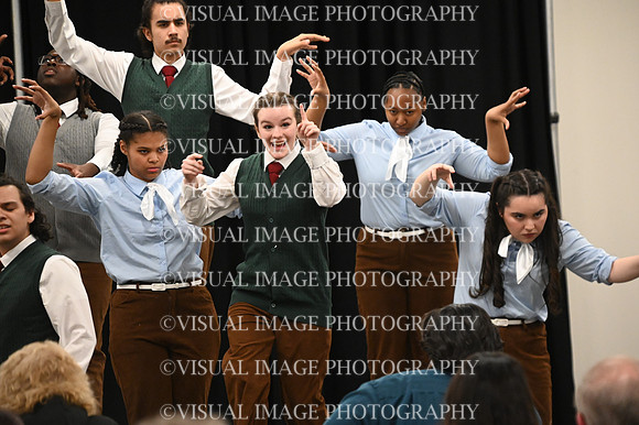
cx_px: 320
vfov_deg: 5.1
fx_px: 4790
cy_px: 212
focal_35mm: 270
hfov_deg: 7.6
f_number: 6
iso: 10000
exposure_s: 1/250
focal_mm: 270
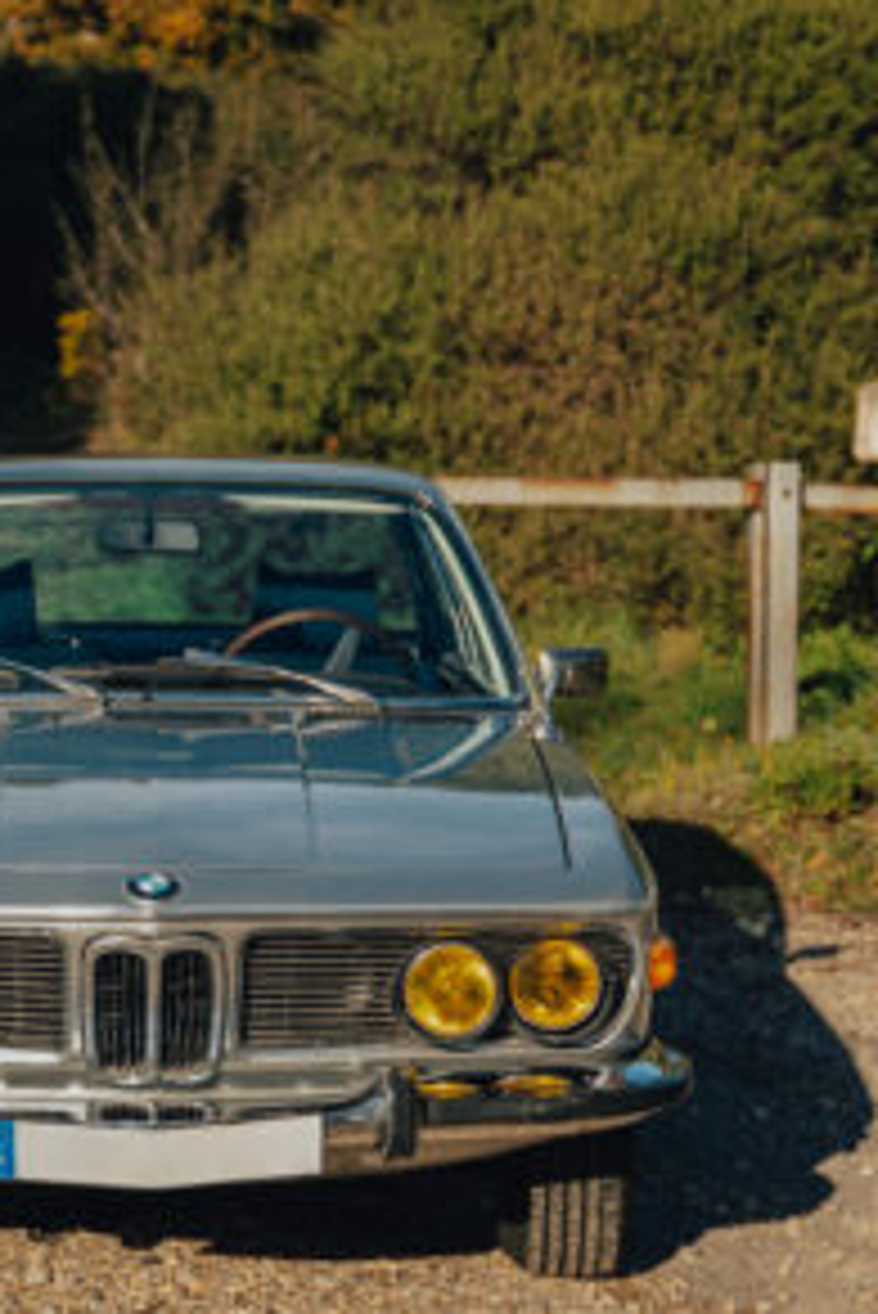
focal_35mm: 98
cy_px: 718
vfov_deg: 20.8
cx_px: 153
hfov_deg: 13.9
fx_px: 3581
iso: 50
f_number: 2.8
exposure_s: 1/350
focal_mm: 48
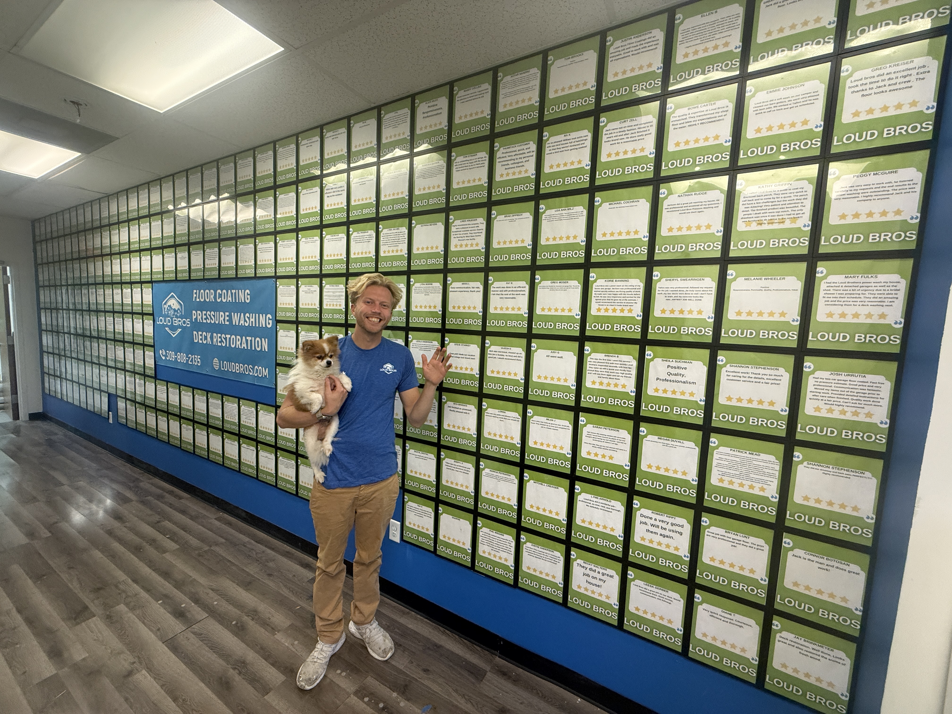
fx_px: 385
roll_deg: -2.5
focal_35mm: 14
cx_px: 476
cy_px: 357
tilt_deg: -4.8
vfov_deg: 85.7
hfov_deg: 102.1
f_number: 2.2
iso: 250
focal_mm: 2.22
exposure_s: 1/120
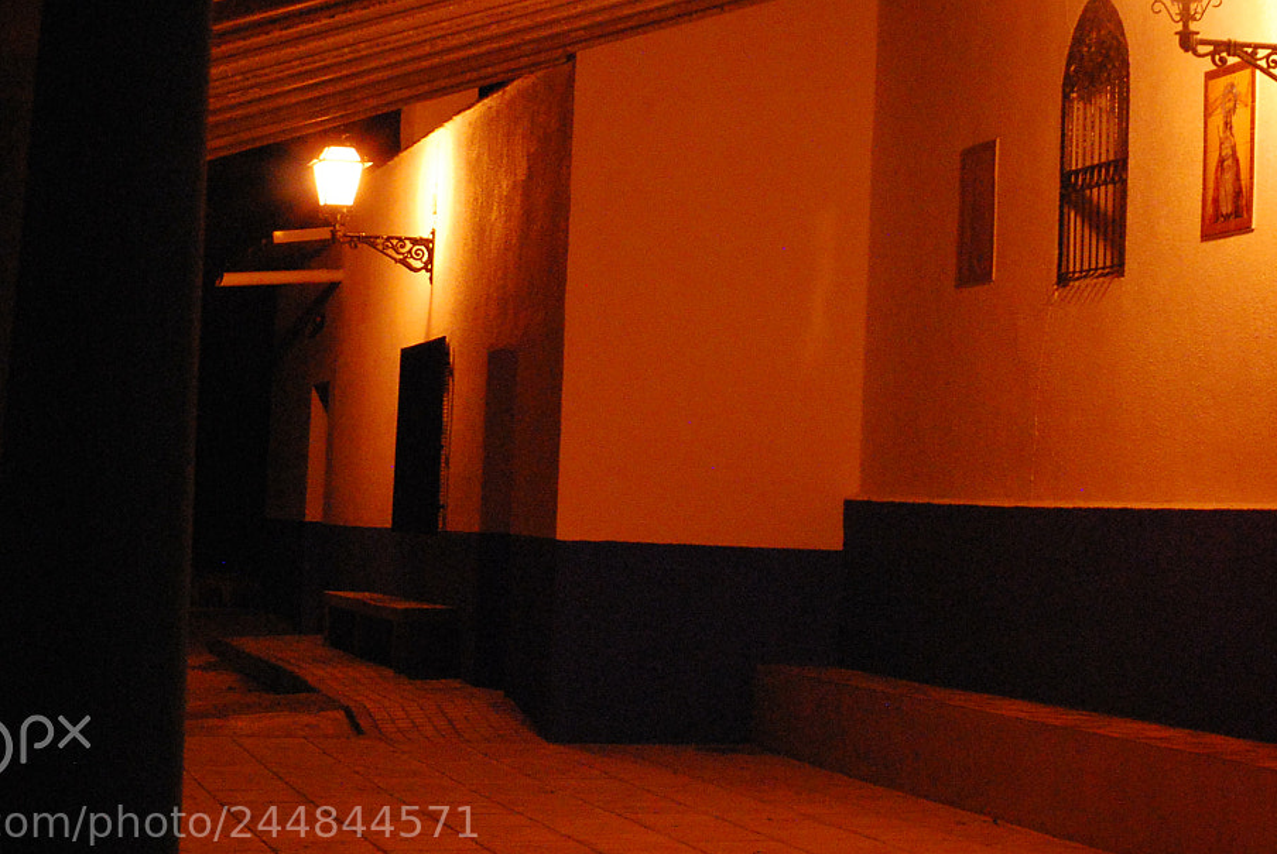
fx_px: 3298
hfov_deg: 21.8
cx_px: 870
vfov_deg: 14.7
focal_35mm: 93
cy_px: 177
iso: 1600
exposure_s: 1/13
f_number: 6.3
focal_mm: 35
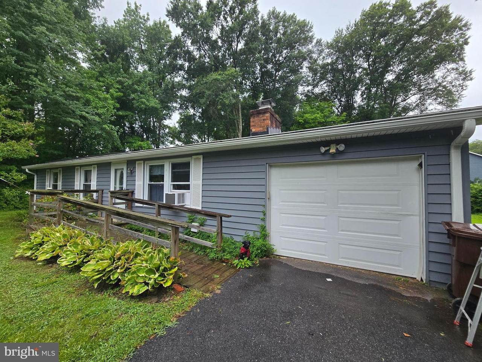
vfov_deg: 89.9
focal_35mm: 13
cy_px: 181
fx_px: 181
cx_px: 241
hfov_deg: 106.2
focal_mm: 2.2
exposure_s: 1/383
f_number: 2.2
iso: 50
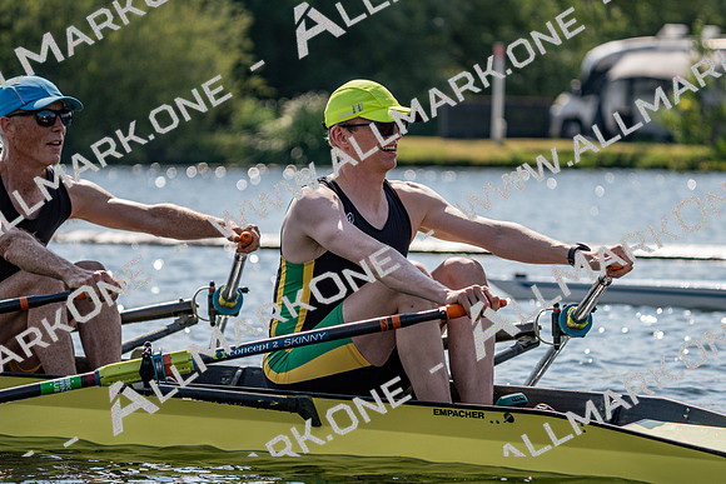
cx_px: 363
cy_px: 242
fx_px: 4034
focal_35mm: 200
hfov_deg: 10.3
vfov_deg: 6.9
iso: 200
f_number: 5.6
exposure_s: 1/1600
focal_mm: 200
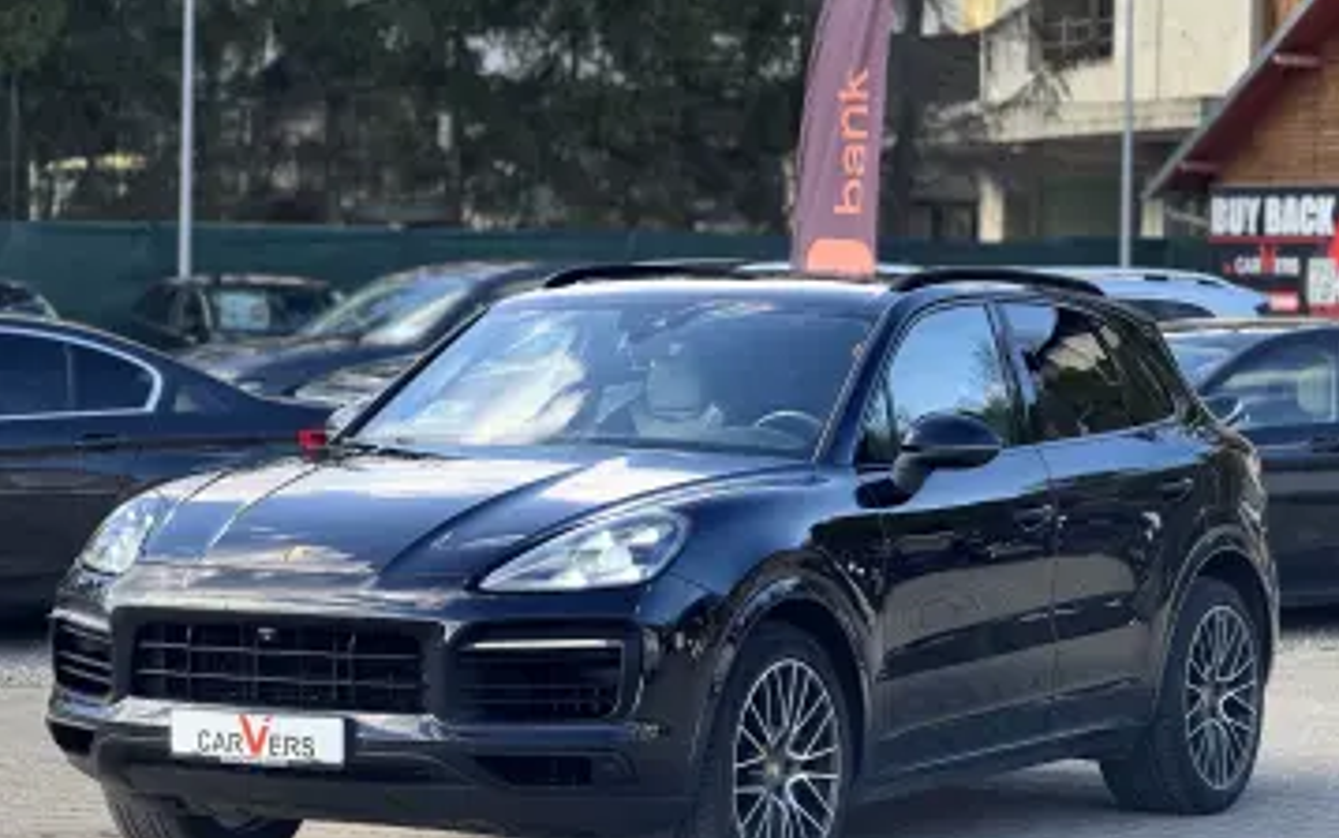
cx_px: 670
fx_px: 4672
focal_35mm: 128
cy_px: 471
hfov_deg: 16.3
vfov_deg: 10.2
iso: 50
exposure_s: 1/264
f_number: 2.8
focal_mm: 15.66
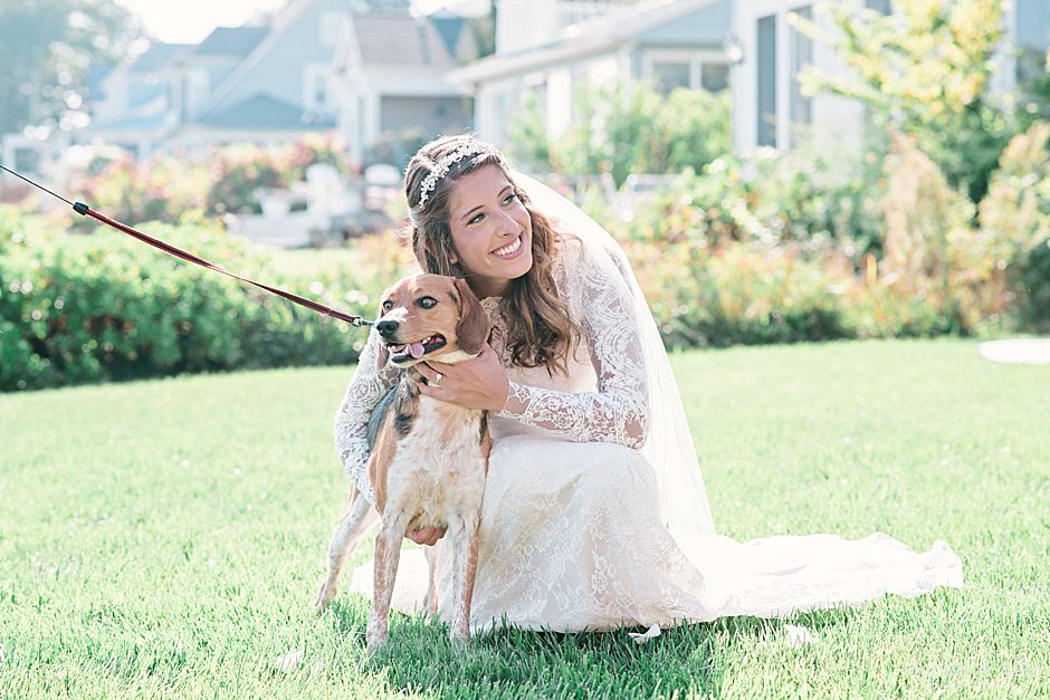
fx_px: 2479
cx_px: 525
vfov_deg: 16.1
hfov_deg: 23.9
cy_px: 350
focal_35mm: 85
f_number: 4
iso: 200
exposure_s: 1/800
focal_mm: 85
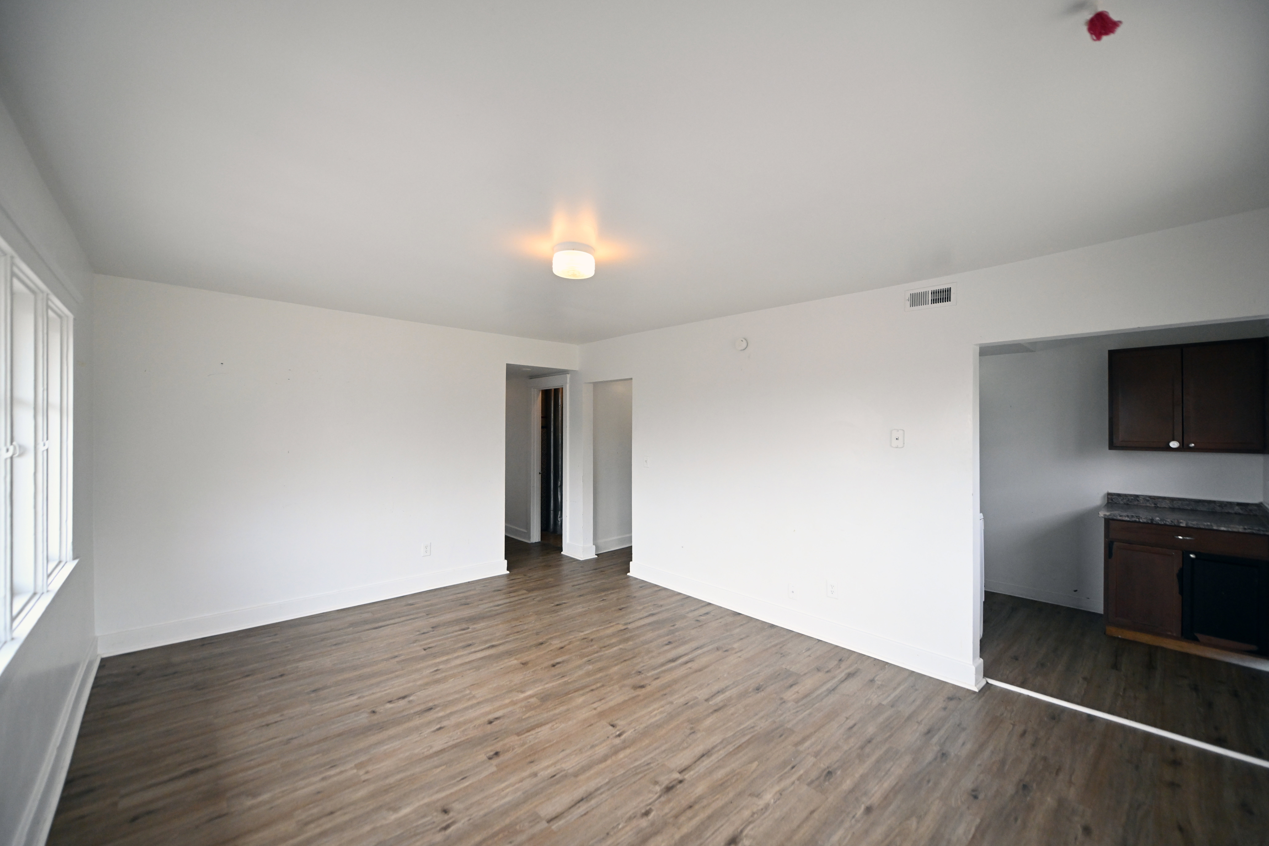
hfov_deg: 104.3
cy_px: 423
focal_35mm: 14
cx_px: 634
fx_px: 493
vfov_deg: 81.2
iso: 2500
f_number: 2.8
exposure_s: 1/2000
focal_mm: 14
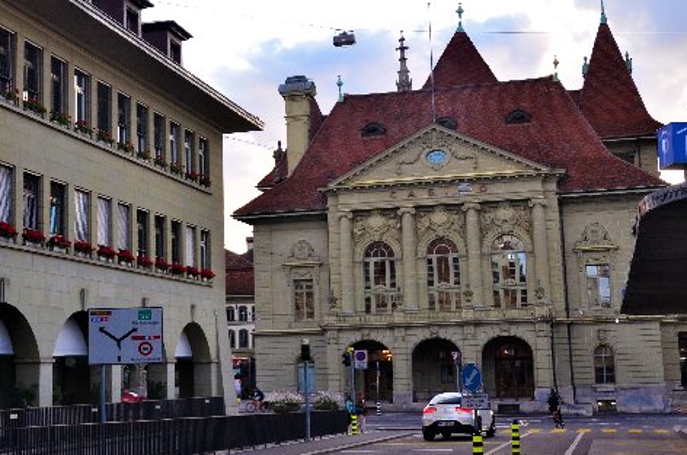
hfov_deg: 32.8
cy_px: 185
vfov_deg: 22.2
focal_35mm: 61
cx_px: 274
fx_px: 1162
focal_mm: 24
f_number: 8
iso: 400
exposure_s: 1/50
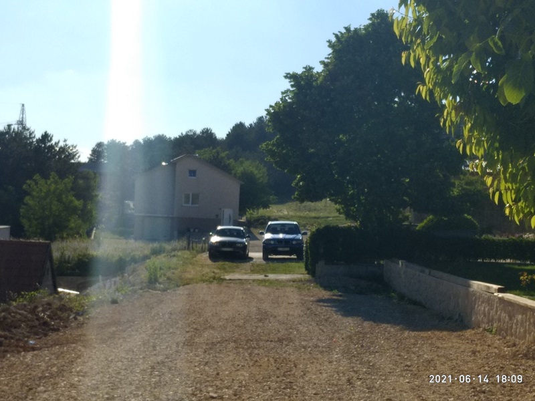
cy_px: 200
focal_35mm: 24
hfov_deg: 71.6
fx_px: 371
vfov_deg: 56.8
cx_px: 268
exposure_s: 1/4206
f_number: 1.9
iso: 110
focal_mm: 3.94
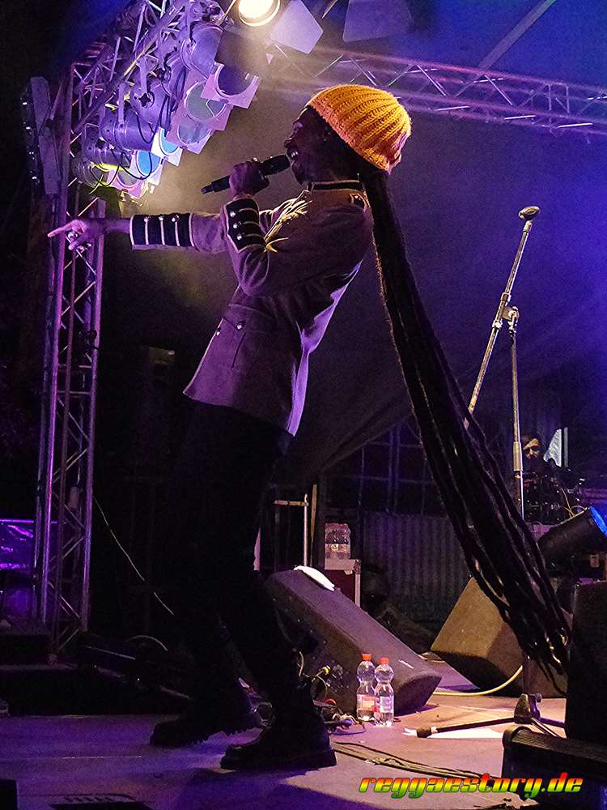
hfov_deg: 36.0
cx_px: 304
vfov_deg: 46.8
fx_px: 935
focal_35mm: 40
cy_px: 405
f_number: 2.8
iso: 1600
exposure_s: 1/160
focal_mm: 7.1
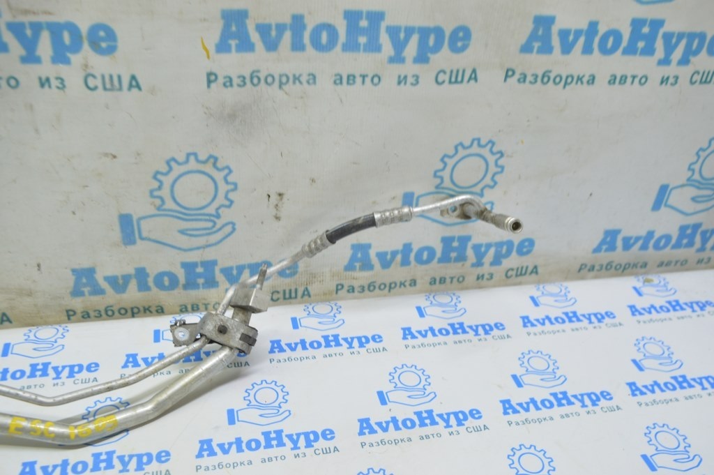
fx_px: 684
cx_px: 357
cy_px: 238
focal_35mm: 34
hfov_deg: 55.1
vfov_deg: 38.3
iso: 400
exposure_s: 1/20
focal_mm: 23
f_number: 5.6
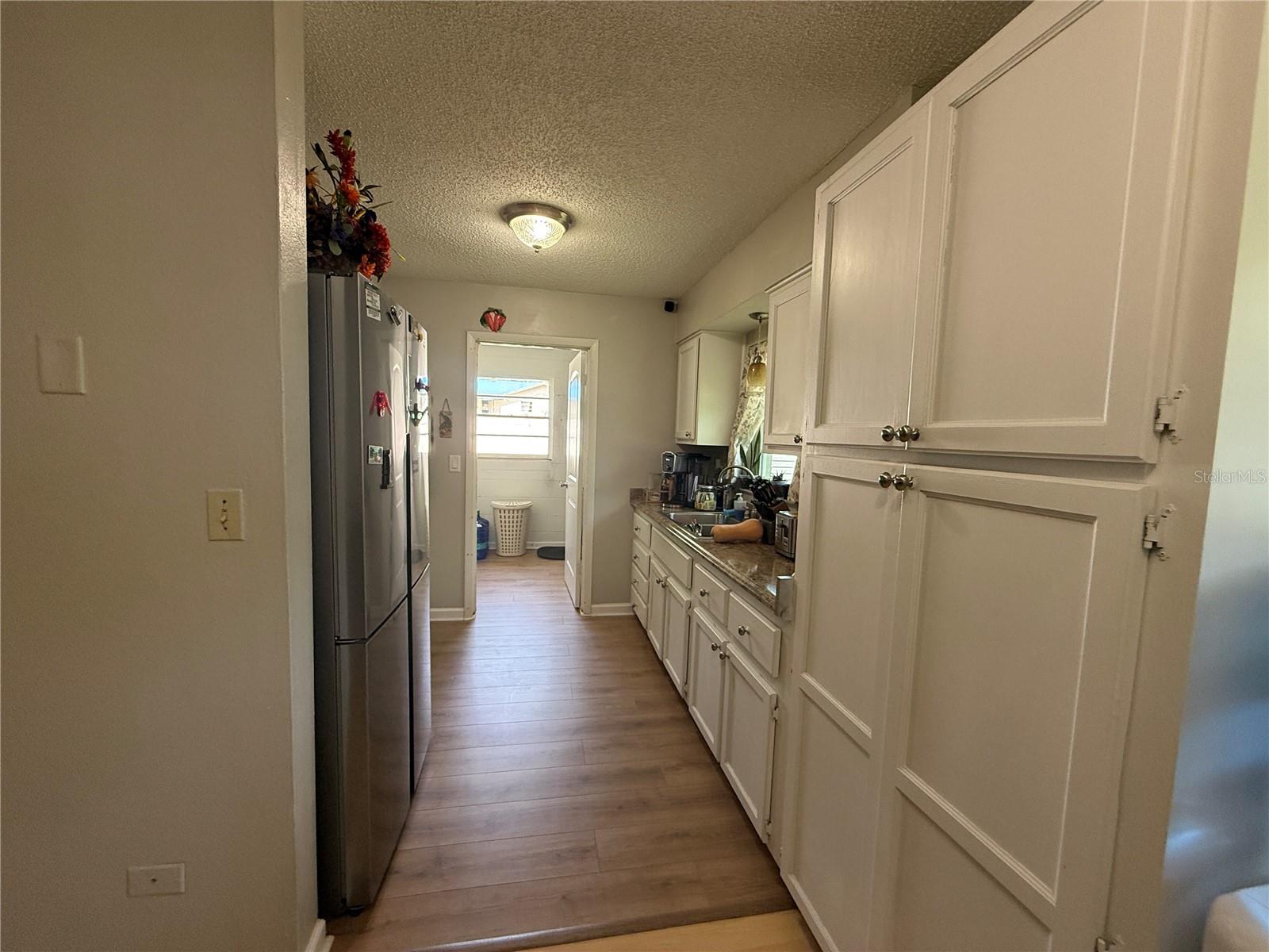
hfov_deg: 102.1
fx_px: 513
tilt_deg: -3.4
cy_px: 476
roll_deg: -1.6
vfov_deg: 85.7
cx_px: 634
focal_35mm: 14
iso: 200
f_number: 2.2
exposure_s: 1/120
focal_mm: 2.22
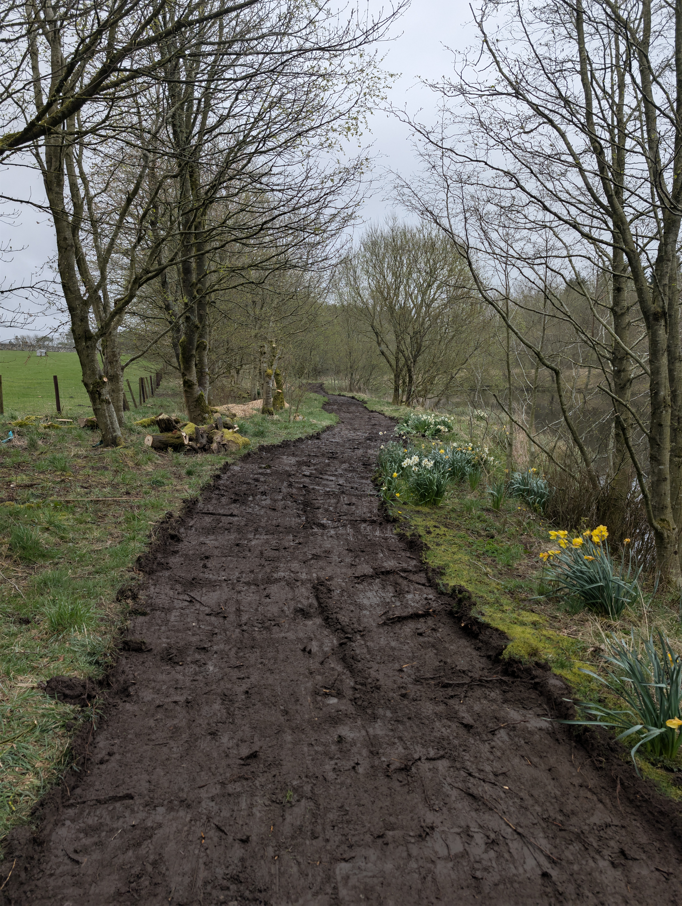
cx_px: 341
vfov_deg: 71.5
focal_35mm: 24
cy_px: 453
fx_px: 629
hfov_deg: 56.9
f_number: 1.68
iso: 20
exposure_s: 1/340
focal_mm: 6.9
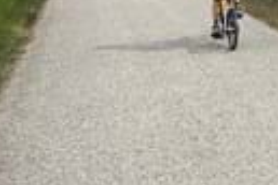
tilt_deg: -16.3
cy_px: 101
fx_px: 649
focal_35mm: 84
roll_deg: -0.9
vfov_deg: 16.3
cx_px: 407
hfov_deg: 20.9
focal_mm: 5.7
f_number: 1.5
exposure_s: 1/3831
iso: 50
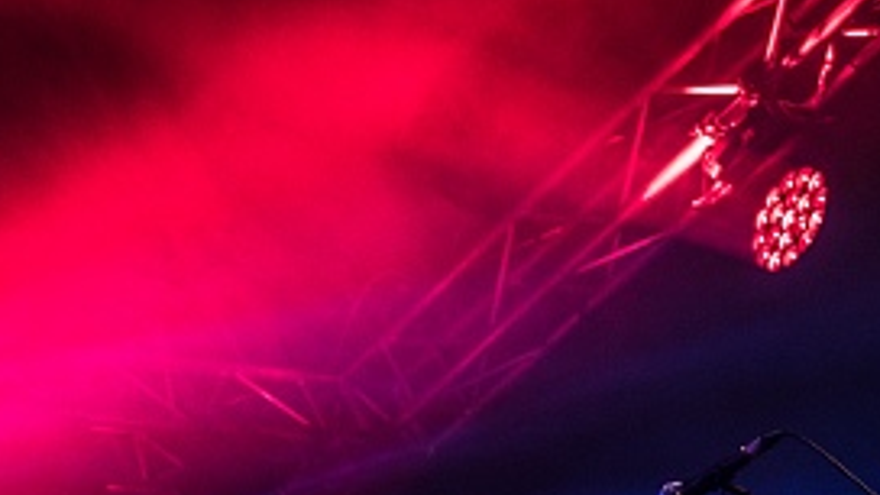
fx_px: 3103
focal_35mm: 133
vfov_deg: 8.9
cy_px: 700
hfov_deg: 15.4
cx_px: -256
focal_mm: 48
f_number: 5
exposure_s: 1/125
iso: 200
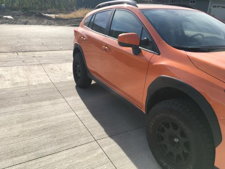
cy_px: 84
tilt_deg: -22.4
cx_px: 112
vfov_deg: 48.2
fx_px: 188
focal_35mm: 29
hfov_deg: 61.7
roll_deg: -2.7
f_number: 2.2
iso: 25
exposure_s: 1/1115
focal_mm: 4.15
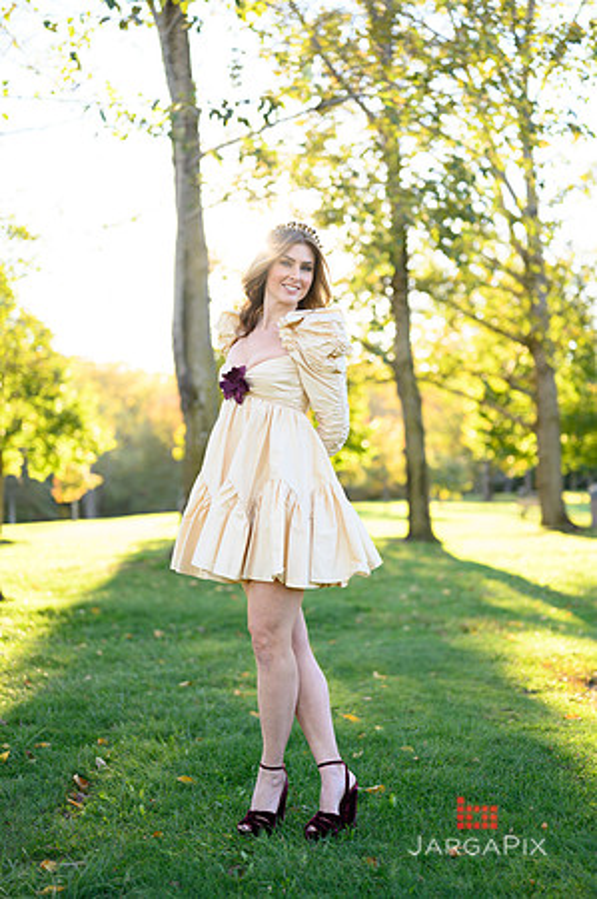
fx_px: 1247
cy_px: 450
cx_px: 298
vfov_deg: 39.6
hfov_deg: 26.9
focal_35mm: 50
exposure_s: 1/800
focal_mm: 50
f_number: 2
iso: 320
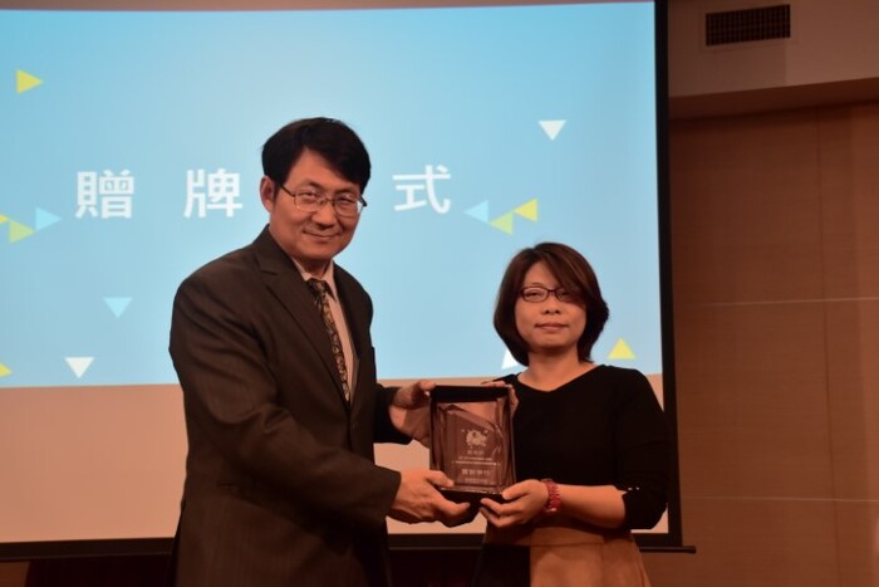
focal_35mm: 57
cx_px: 440
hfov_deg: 35.0
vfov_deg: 23.8
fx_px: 1392
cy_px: 294
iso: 1250
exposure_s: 1/80
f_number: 5.6
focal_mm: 38
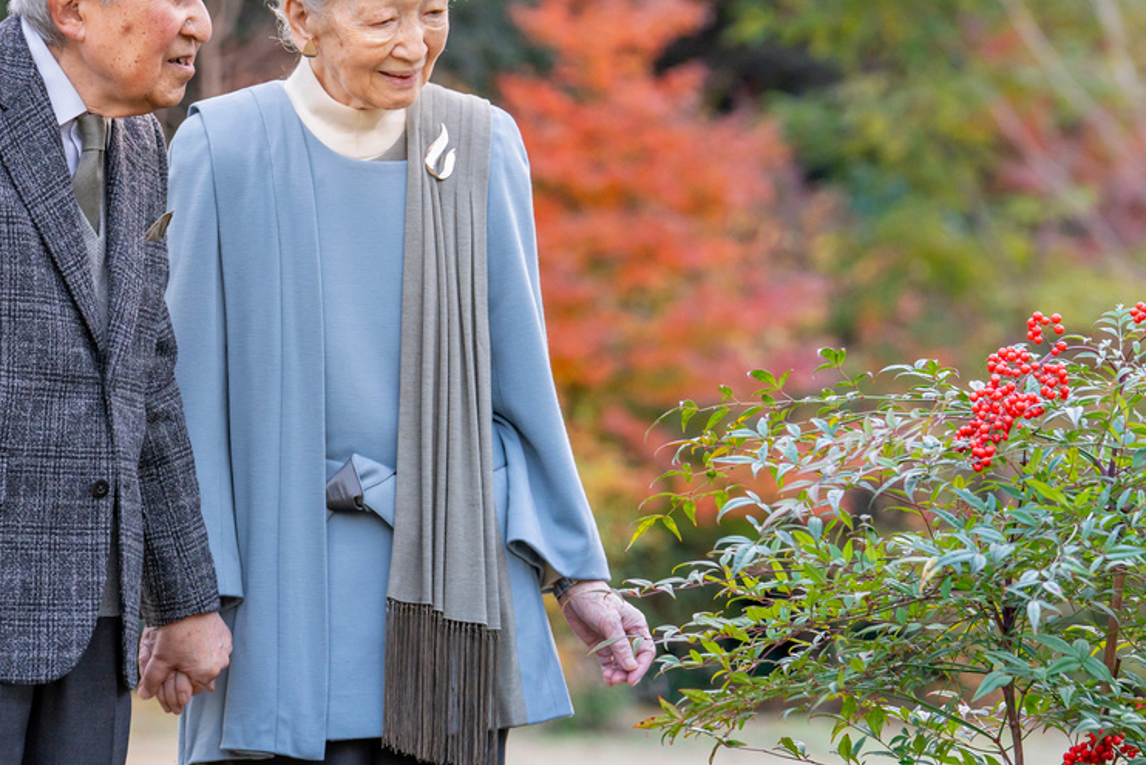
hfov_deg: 13.8
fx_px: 4744
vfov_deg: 9.2
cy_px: 276
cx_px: 456
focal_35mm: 149
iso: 800
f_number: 4
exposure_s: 1/250
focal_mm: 108
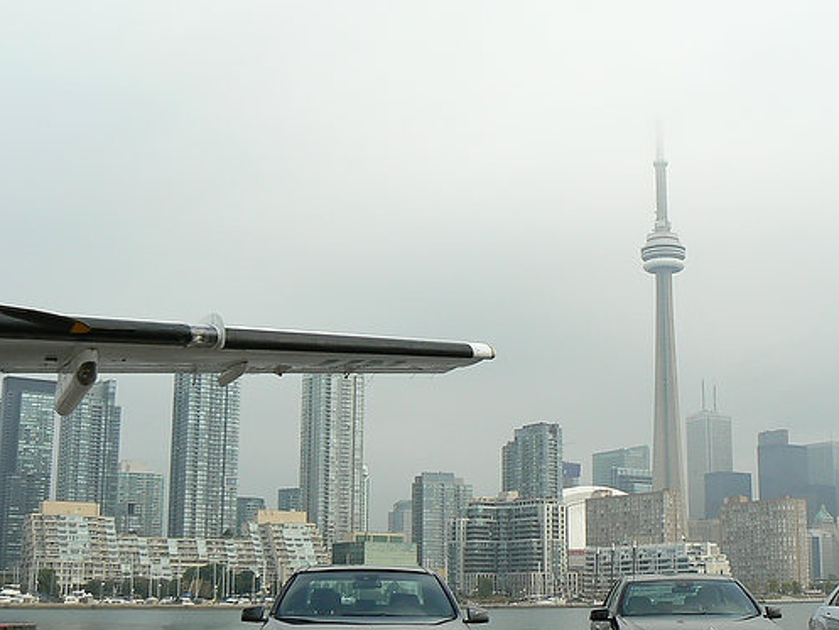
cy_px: 336
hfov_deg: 37.1
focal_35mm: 51
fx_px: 1236
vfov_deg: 28.6
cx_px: 550
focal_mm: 6
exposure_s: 1/400
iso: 100
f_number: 5.6
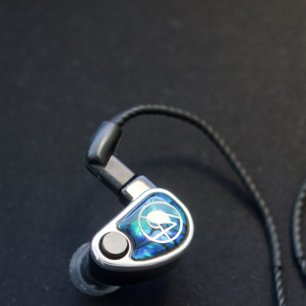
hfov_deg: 23.9
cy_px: 219
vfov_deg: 24.5
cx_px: 282
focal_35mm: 70
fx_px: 700
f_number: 2.8
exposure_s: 1/40
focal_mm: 24
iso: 800
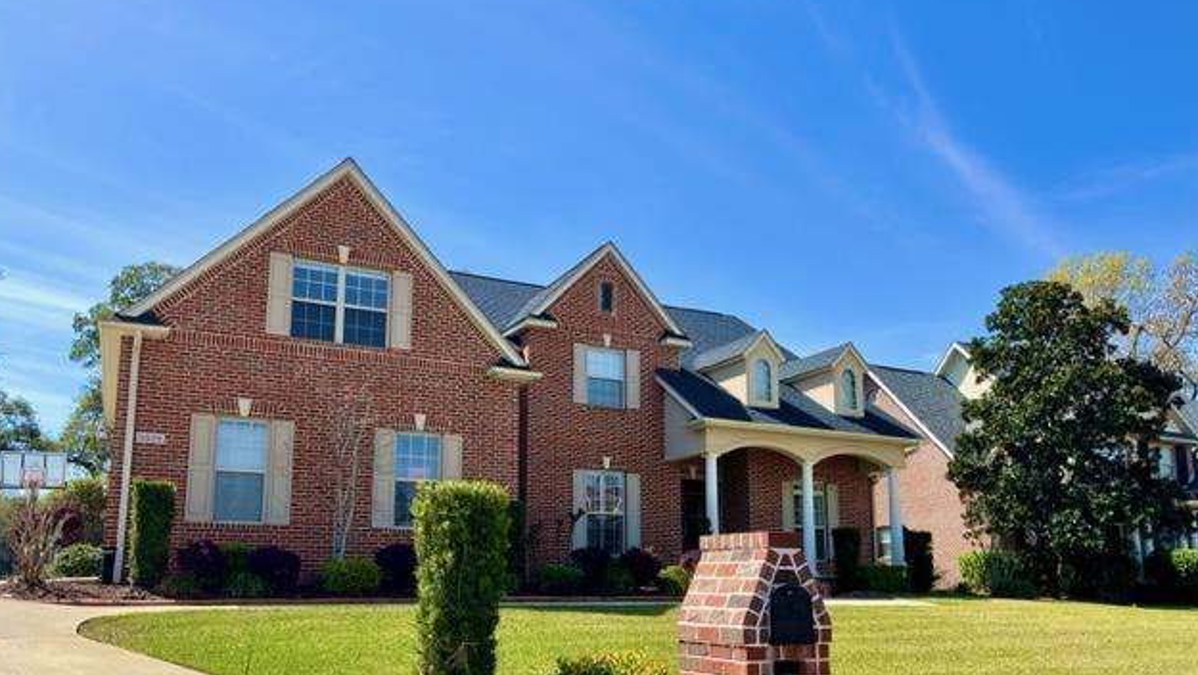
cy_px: 433
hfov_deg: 66.0
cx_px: 592
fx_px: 921
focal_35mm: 29
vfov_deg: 39.9
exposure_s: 1/3049
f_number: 1.6
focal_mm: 5.1
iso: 50
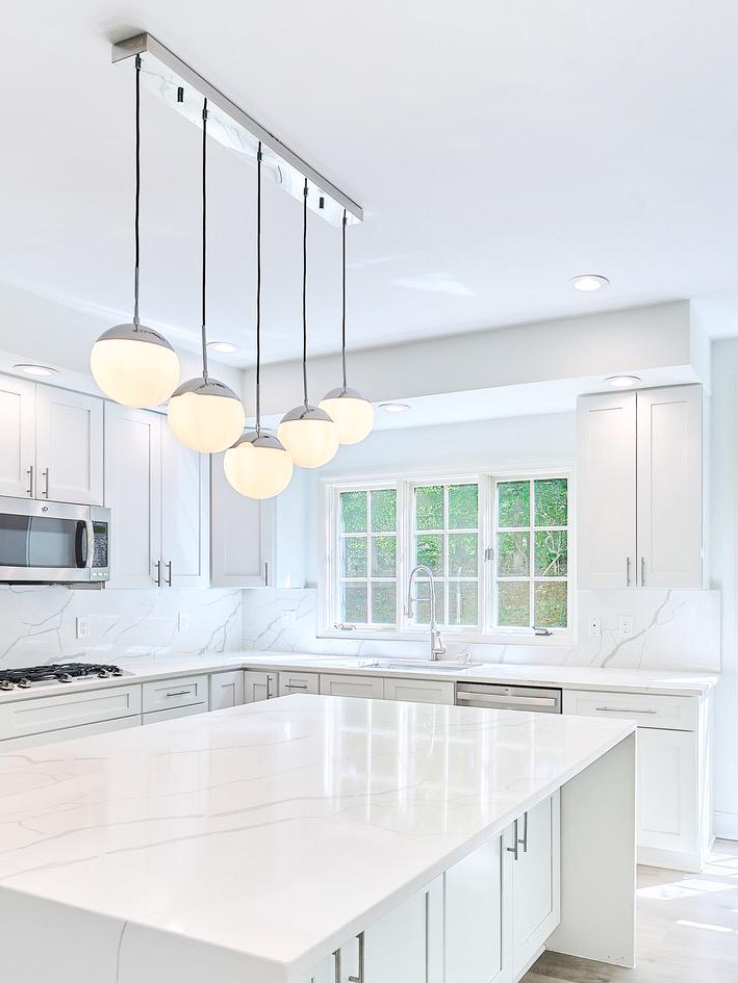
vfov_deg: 68.8
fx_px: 710
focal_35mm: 25
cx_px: 507
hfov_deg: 53.5
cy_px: 584
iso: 250
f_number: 7.1
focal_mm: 12
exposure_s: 1/800
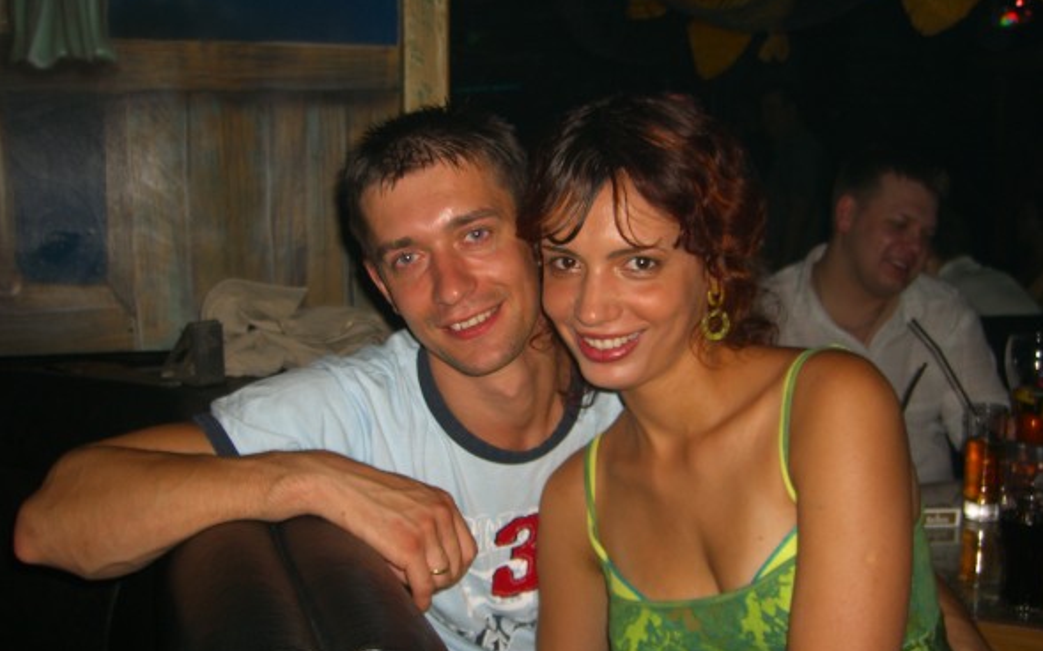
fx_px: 1165
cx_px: 517
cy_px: 350
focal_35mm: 41
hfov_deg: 48.2
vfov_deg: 31.2
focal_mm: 7.9
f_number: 2.8
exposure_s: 1/60
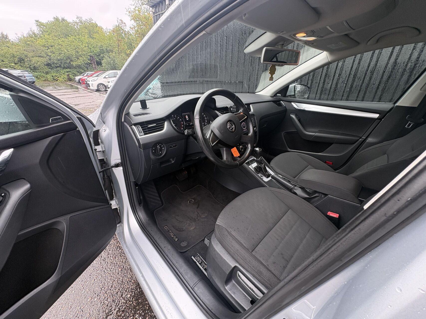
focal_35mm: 14
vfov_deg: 85.7
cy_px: 160
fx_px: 172
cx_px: 213
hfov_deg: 102.1
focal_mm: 2.22
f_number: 2.2
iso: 160
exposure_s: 1/99
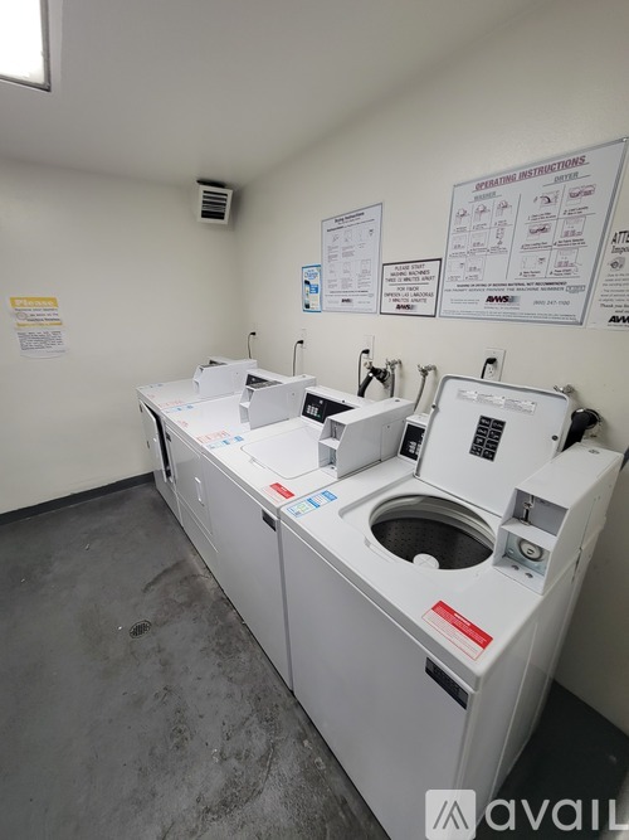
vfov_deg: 106.2
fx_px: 315
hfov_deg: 89.9
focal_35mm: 13
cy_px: 420
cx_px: 314
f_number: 2.2
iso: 160
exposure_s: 1/60
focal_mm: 2.2
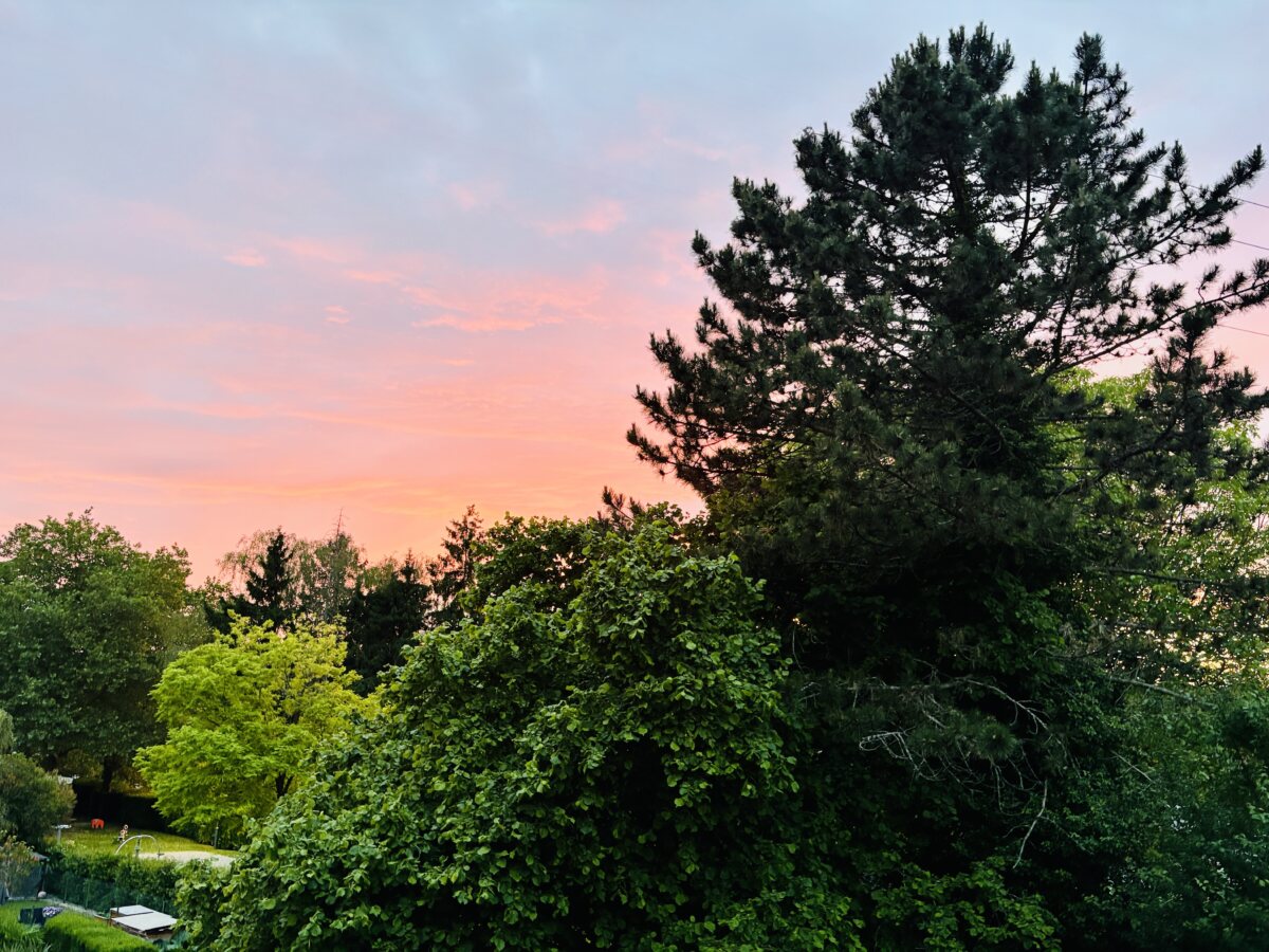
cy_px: 476
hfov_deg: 67.3
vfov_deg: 53.1
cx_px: 634
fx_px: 953
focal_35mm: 26
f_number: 1.6
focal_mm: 5.96
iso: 250
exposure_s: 1/60
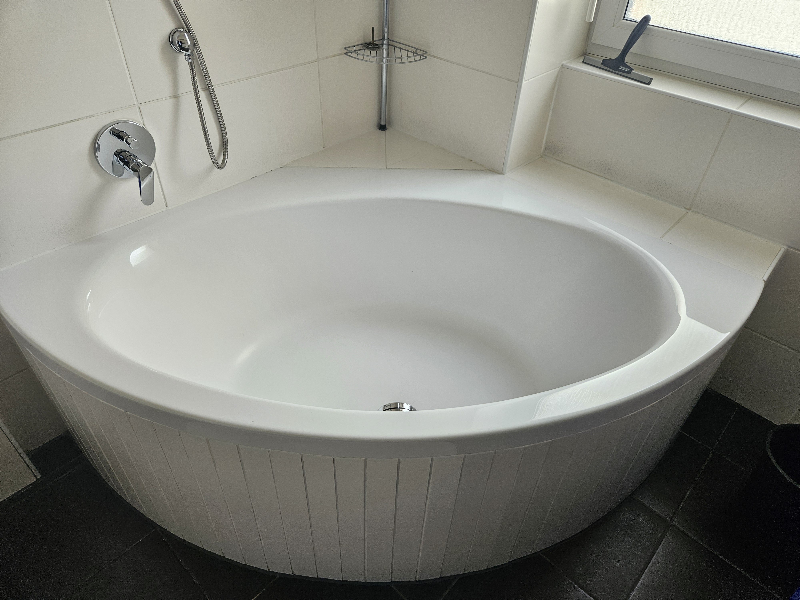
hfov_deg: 73.9
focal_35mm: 23
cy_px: 300
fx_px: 532
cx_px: 400
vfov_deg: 58.9
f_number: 1.8
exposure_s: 1/100
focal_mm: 5.4
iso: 80
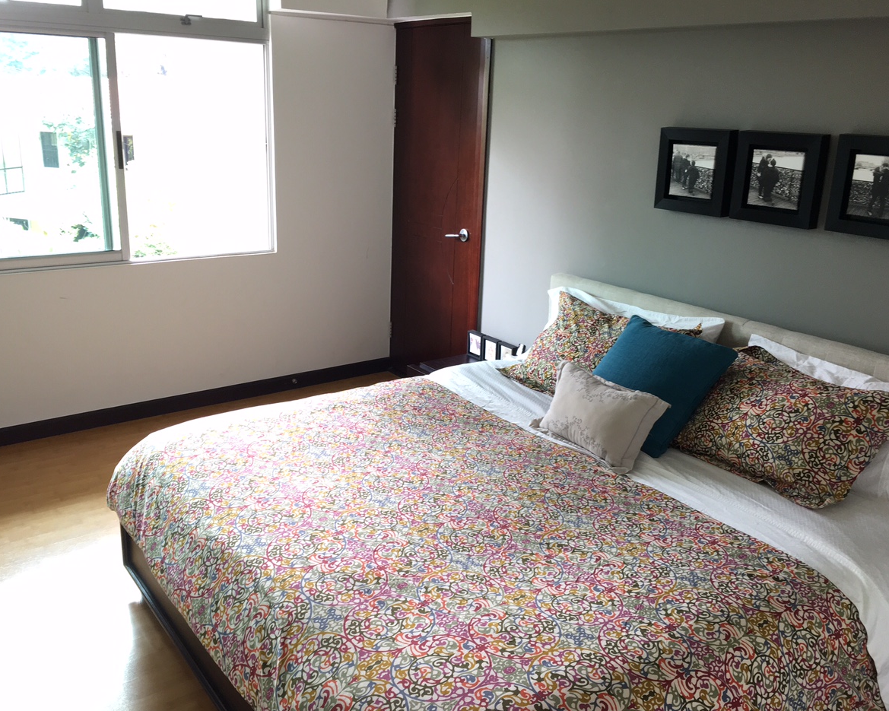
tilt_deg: -17.9
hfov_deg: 57.2
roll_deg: -2.5
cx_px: 430
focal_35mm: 31
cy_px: 360
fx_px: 816
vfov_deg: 47.1
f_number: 2.2
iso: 50
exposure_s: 1/30
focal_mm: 4.15
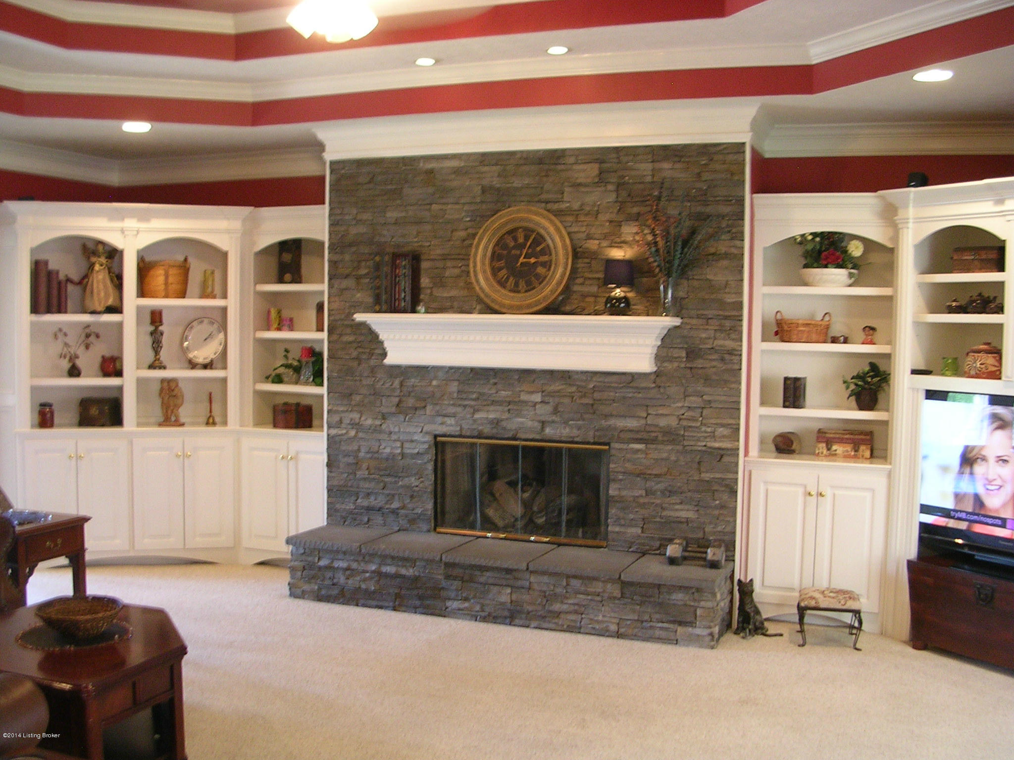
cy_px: 380
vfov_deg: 37.7
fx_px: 1113
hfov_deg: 49.0
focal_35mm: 38
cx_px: 507
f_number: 2.8
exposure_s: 1/5.7
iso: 88
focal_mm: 5.8
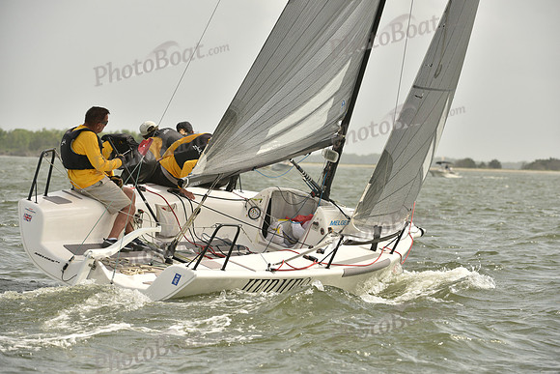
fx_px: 3112
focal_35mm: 200
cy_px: 187
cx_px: 280
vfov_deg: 6.9
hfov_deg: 10.3
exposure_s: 1/1250
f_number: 7.1
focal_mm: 200
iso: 320
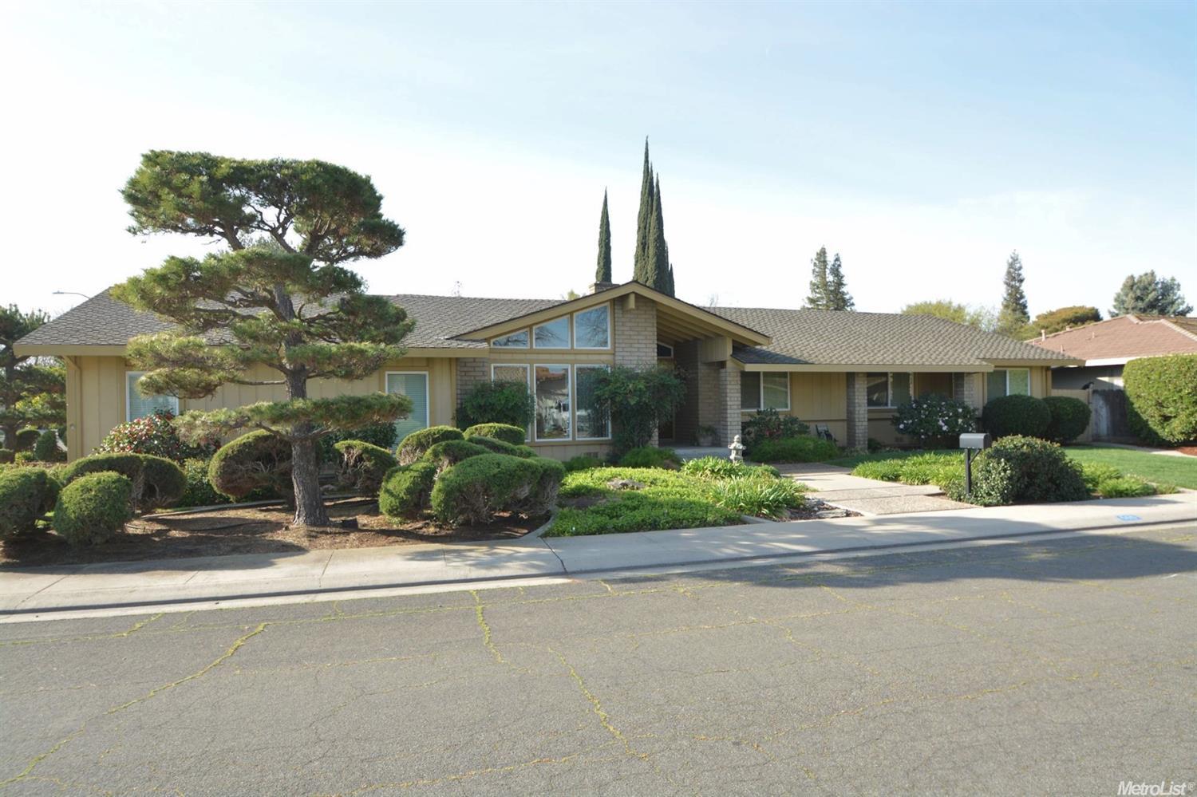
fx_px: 698
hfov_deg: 81.2
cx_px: 598
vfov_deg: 59.5
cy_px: 398
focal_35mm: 21
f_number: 7.1
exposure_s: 1/200
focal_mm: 14
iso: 160
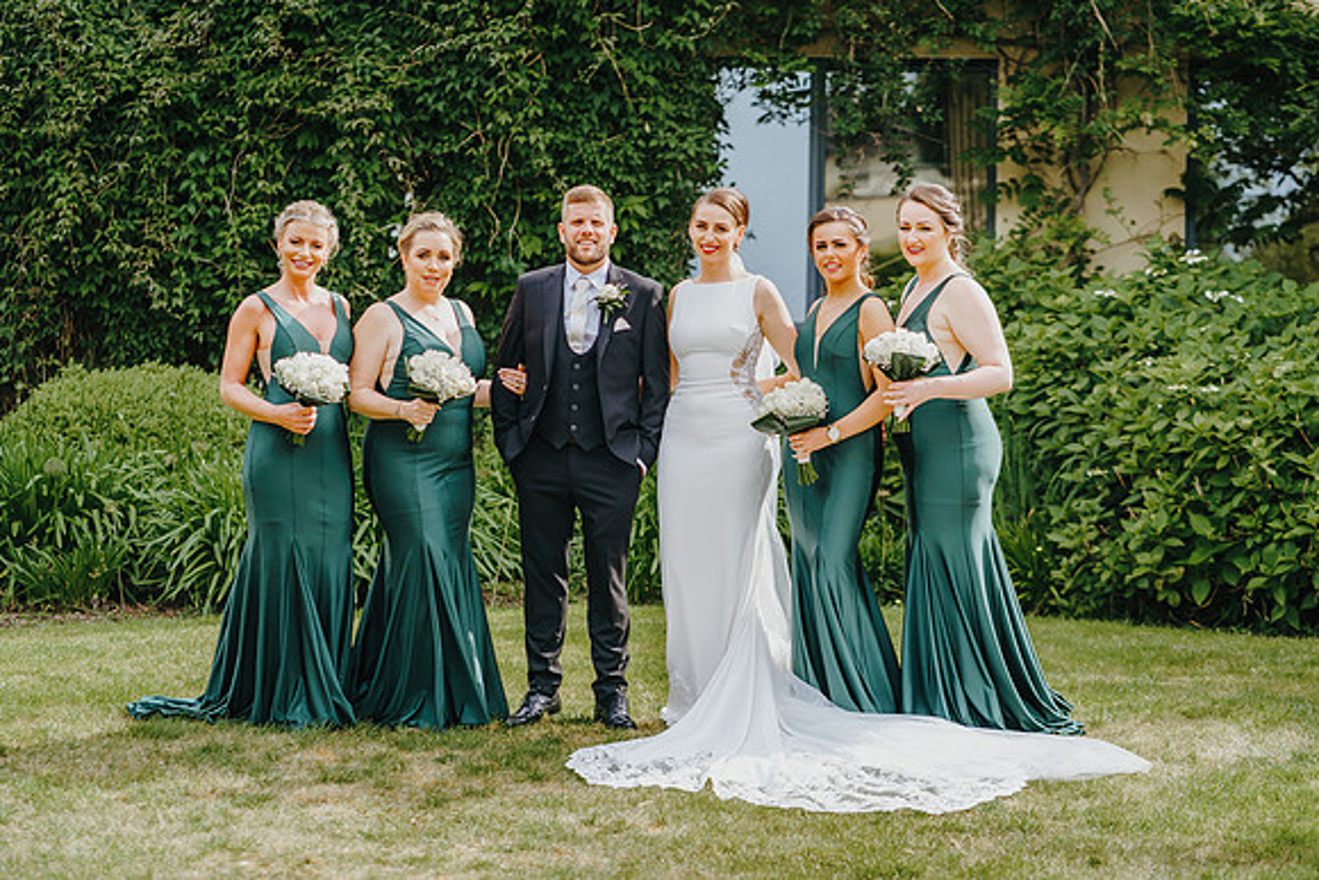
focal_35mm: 85
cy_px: 440
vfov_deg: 16.1
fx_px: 3115
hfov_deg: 23.9
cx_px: 660
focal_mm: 85
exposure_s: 1/640
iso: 100
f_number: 2.8
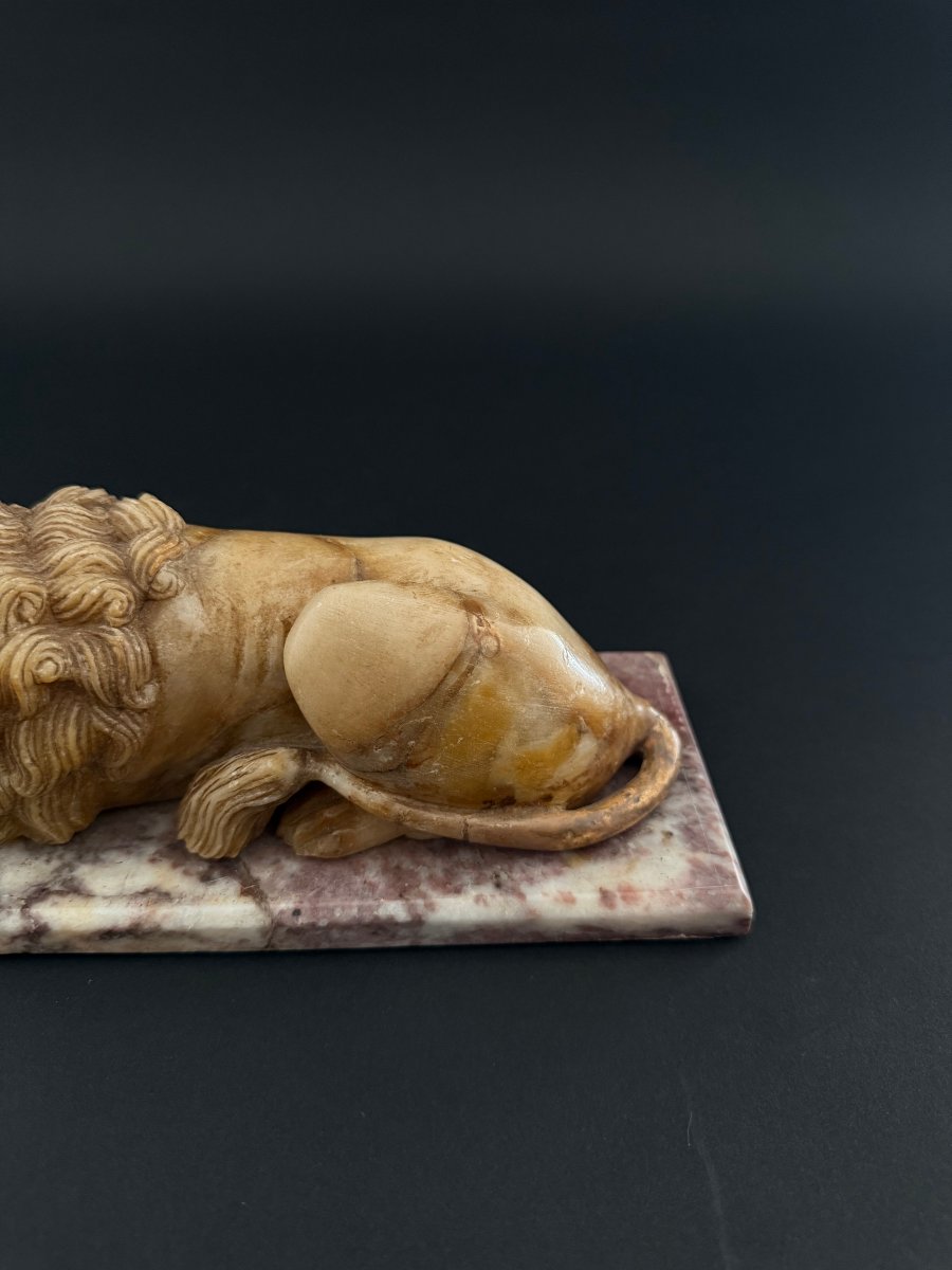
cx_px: 476
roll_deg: -0.1
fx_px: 880
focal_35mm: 24
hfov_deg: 56.8
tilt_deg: -33.9
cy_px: 635
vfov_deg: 71.6
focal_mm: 6.76
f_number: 1.78
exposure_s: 1/62
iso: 200
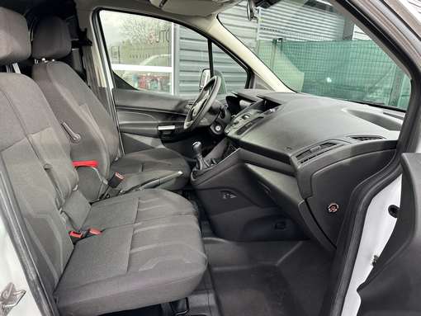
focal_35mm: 24
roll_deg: -2.9
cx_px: 210
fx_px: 292
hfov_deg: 71.6
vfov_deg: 56.9
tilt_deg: -17.4
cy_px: 158
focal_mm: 6.86
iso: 100
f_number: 1.78
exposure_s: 1/121
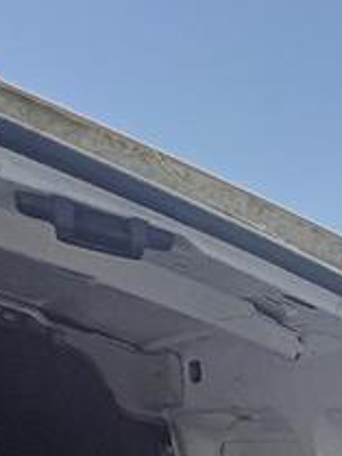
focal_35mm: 60
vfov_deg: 26.0
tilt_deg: +0.2
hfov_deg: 14.5
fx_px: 790
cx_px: 841
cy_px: 635
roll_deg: -7.4
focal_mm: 2.22
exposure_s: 1/956
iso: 50
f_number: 2.2
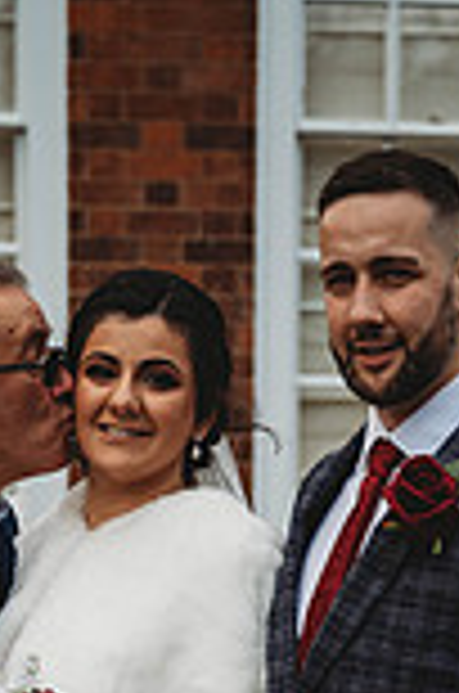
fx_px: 2978
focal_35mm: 155
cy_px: 990
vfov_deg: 12.7
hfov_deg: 8.8
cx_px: 191
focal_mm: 53
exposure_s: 1/400
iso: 100
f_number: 2.8
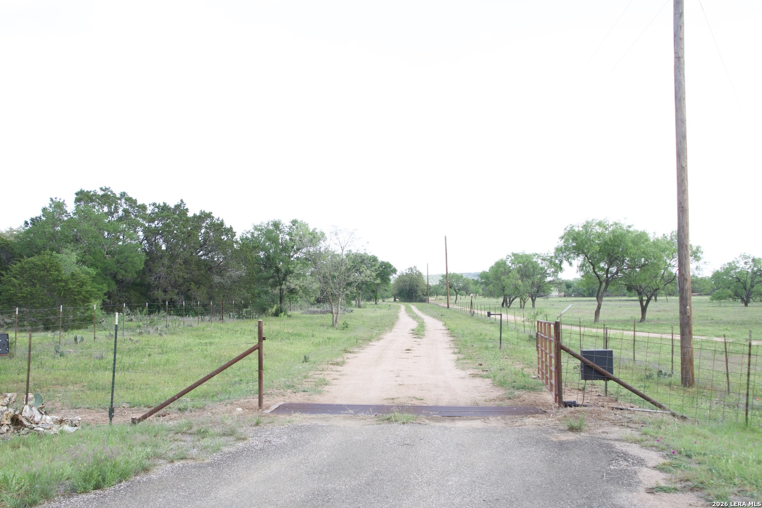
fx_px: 762
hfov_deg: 53.1
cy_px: 254
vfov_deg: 36.9
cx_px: 381
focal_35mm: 36
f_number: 8
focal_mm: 24
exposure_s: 1/125
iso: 320
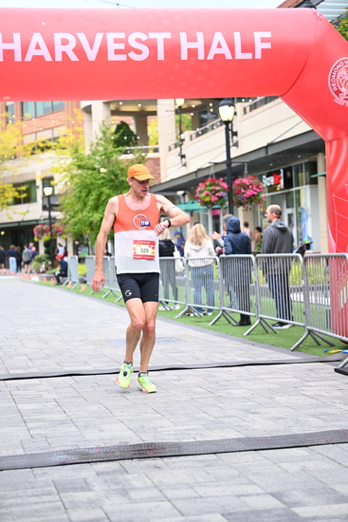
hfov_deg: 19.5
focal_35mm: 70
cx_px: 174
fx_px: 1014
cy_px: 261
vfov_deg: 28.8
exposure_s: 1/1250
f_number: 2.8
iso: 1250
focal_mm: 70
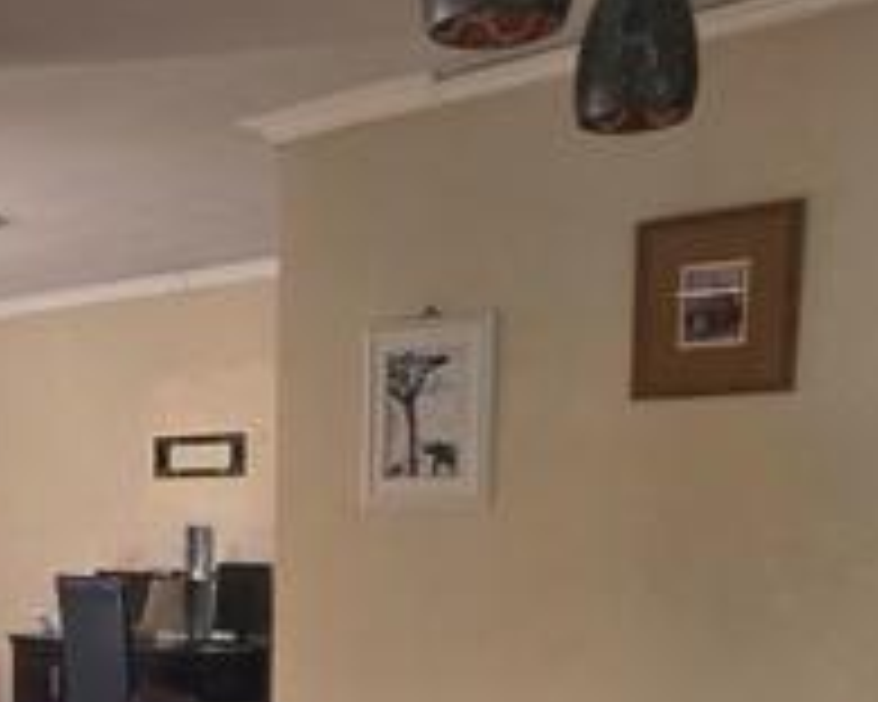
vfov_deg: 27.0
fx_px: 1351
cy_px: 756
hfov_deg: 34.3
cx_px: 117
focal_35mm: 52
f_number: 1.9
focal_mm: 2.2
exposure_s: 1/50.3
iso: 320
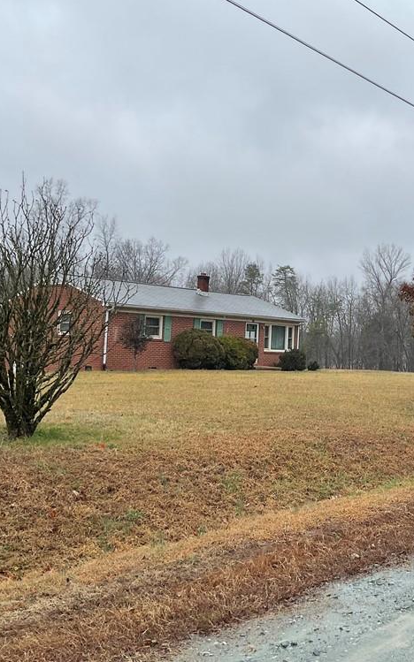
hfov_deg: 29.6
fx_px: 758
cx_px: 349
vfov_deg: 47.2
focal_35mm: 42
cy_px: 323
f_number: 1.8
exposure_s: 1/709
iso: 16
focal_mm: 3
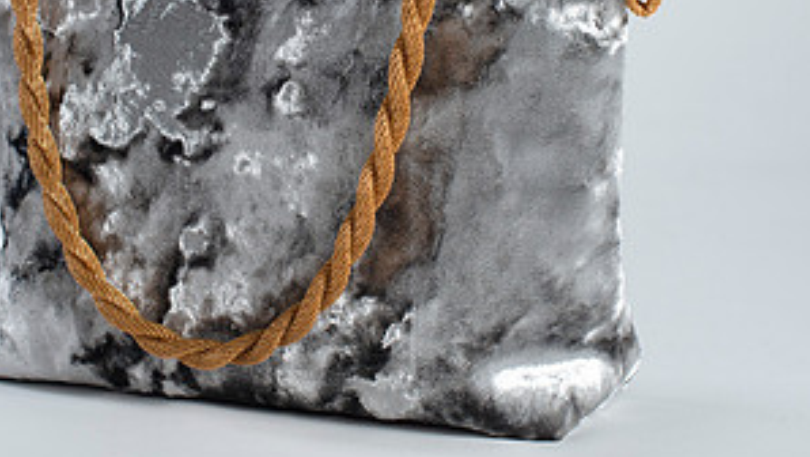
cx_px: 318
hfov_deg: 20.9
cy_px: 64
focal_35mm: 102
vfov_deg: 11.8
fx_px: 2192
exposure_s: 1/200
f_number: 8
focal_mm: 50
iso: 200
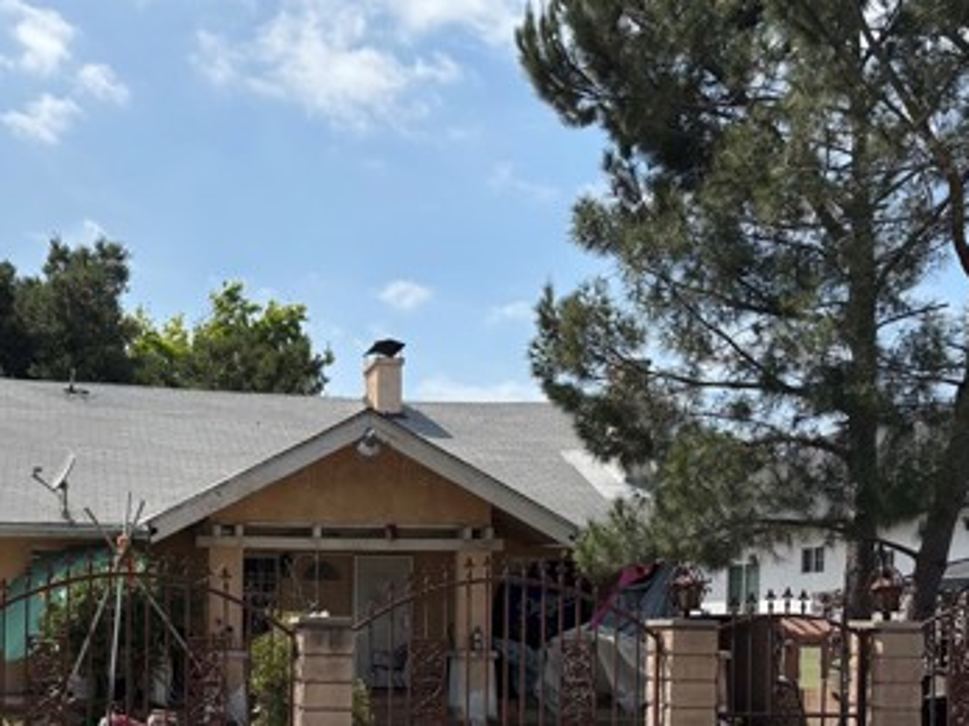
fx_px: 1343
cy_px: 645
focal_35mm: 48
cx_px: 307
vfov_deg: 29.1
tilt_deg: -1.7
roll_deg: -0.6
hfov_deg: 39.1
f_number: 1.6
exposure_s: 1/4255
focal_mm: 5.96
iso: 50
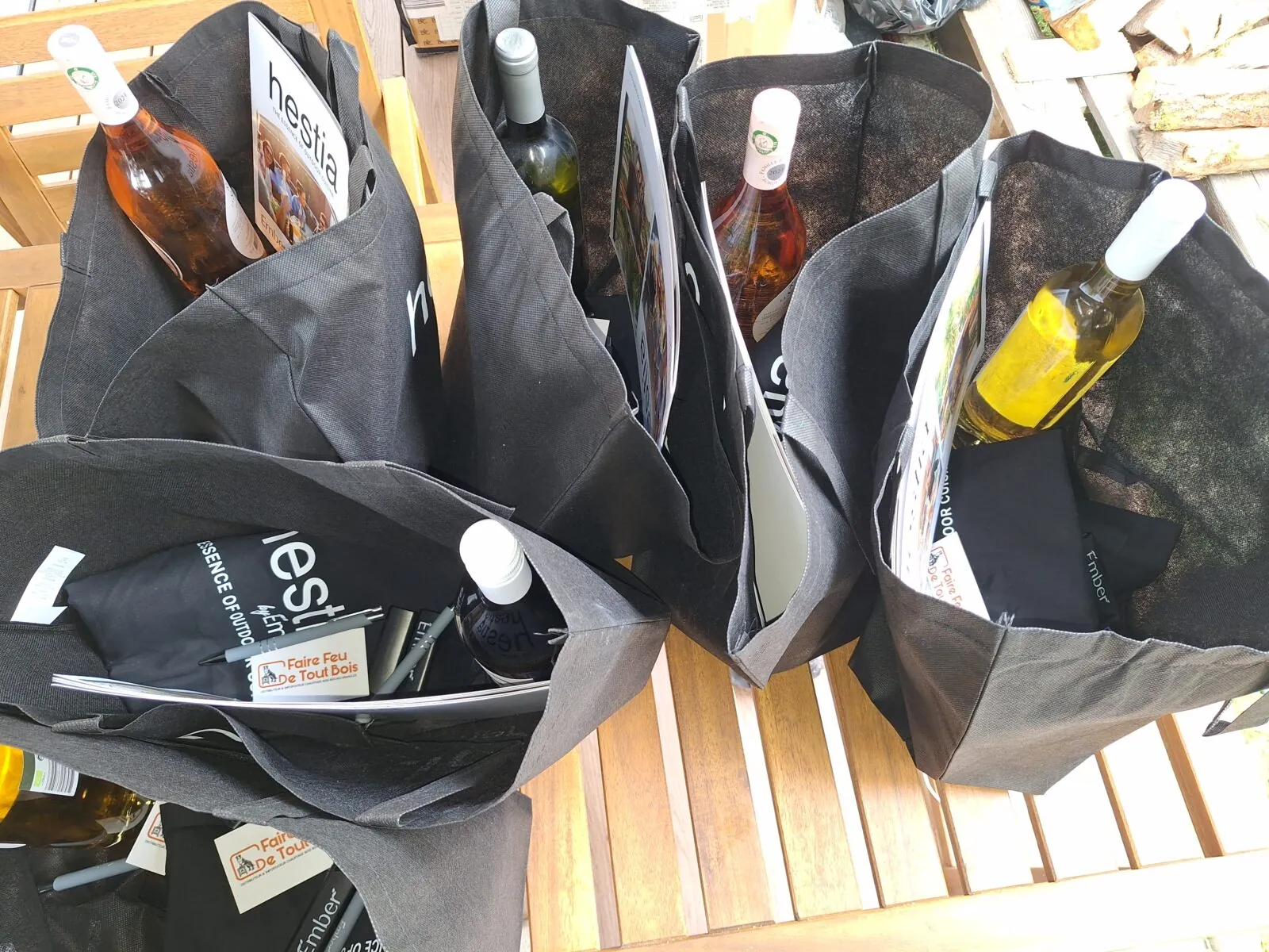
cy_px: 476
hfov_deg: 73.9
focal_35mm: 23
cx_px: 634
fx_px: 843
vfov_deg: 58.9
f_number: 1.8
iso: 25
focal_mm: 5.54
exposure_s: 1/50
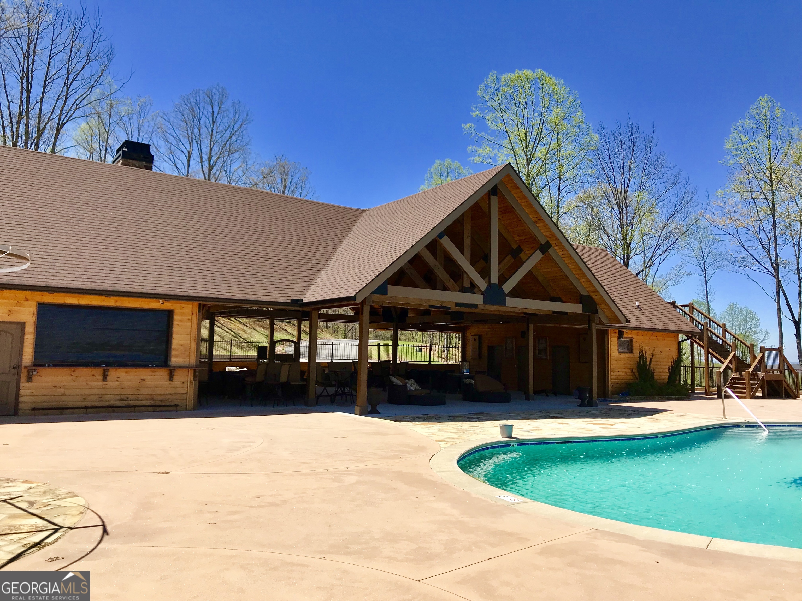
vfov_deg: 49.7
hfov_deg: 63.4
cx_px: 401
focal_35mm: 28
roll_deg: -1.9
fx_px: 649
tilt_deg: +7.4
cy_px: 300
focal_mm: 3.99
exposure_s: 1/2179
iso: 20
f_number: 1.8
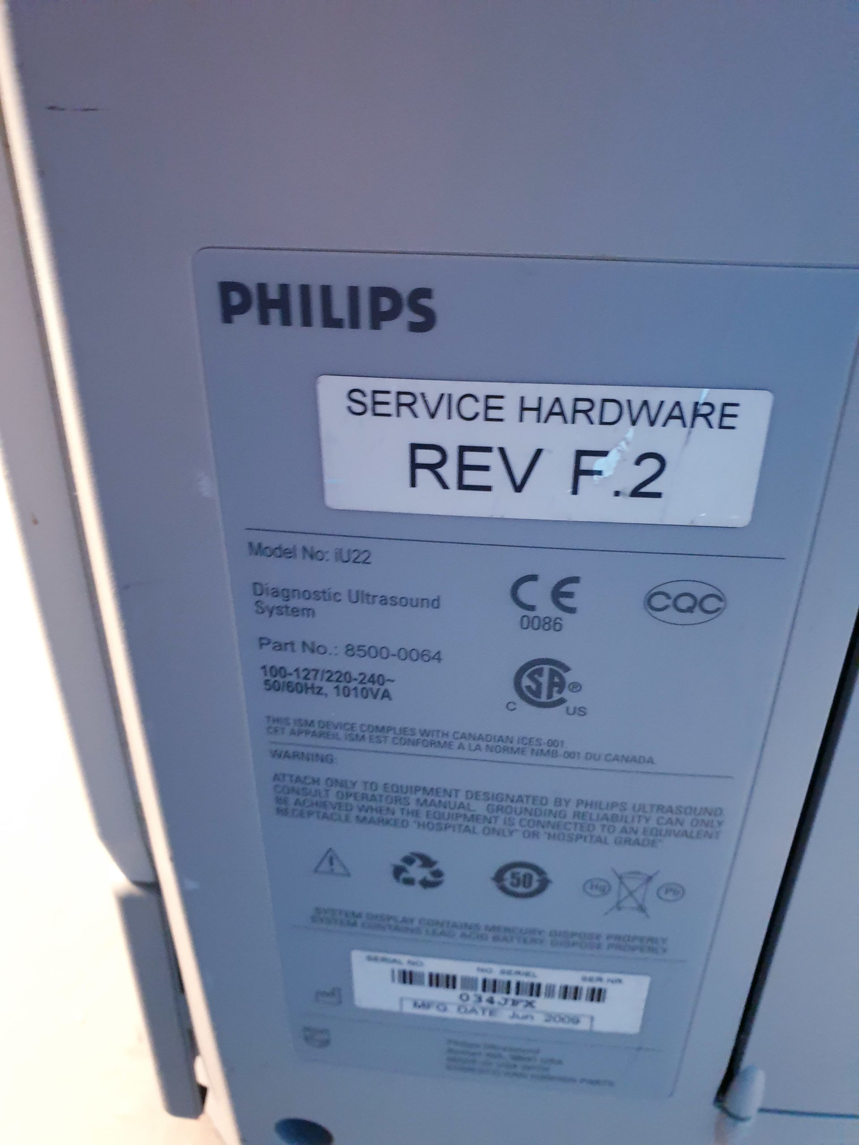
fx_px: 860
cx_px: 430
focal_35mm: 26
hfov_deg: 53.1
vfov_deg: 67.3
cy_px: 572
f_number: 2.4
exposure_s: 1/10
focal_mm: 4.3
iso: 320
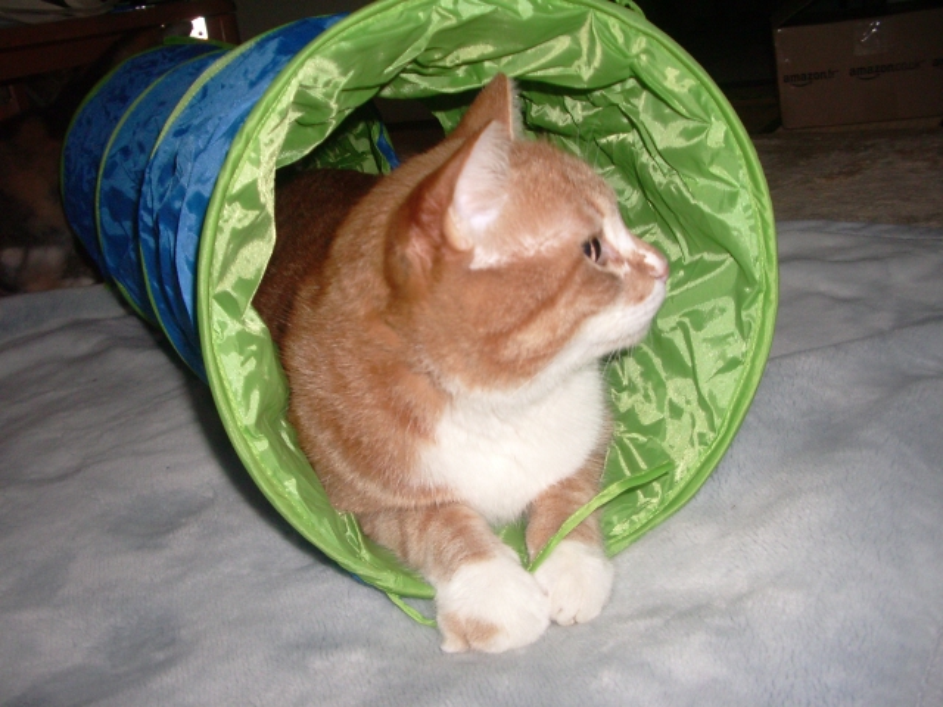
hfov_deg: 52.6
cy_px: 354
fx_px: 953
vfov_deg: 40.7
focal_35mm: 35
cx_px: 472
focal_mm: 5.8
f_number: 2.6
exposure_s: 1/60
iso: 200
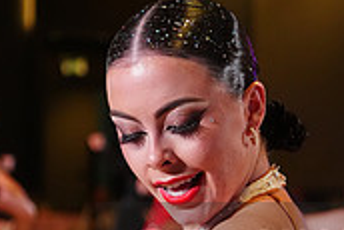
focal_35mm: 236
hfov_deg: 8.6
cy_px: 270
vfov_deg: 5.8
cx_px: 373
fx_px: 2257
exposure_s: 1/400
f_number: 4
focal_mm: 70
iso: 3200
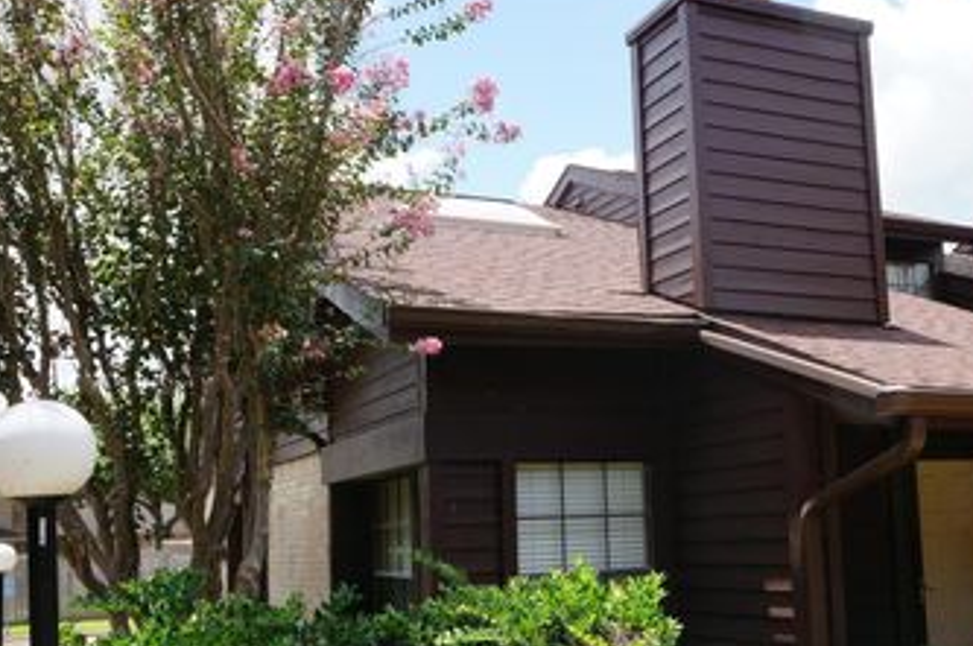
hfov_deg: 44.8
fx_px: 1154
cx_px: 672
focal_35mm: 43
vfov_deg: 31.2
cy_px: 395
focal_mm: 19
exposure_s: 1/60
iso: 100
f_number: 11
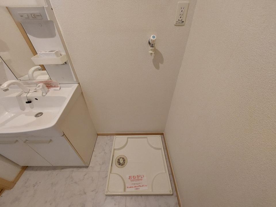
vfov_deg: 89.9
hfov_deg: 106.2
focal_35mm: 13
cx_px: 138
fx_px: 104
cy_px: 104
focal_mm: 1.74
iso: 400
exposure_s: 1/60
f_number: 2.2
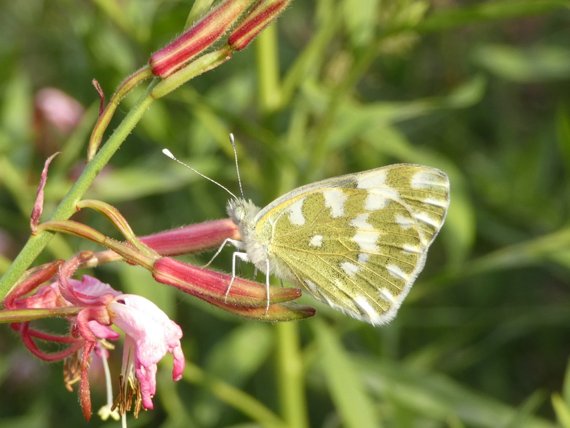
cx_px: 285
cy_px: 214
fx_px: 1812
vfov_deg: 13.5
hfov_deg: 17.9
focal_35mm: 110
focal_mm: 19.7
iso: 125
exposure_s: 1/80
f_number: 5
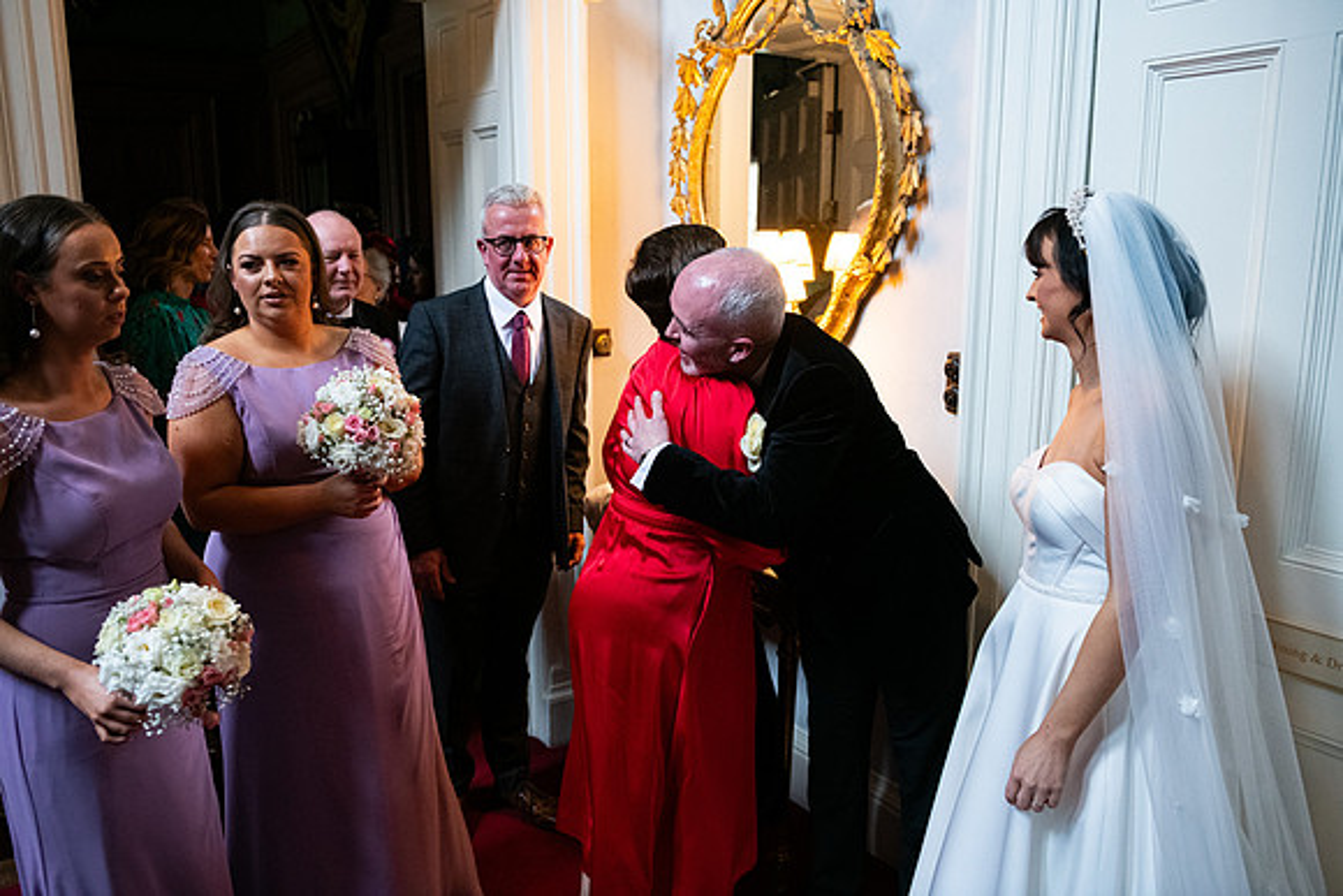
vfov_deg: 46.4
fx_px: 1045
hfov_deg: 65.5
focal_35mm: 28
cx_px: 672
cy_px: 448
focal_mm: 28
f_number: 3.5
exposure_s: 1/160
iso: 1600
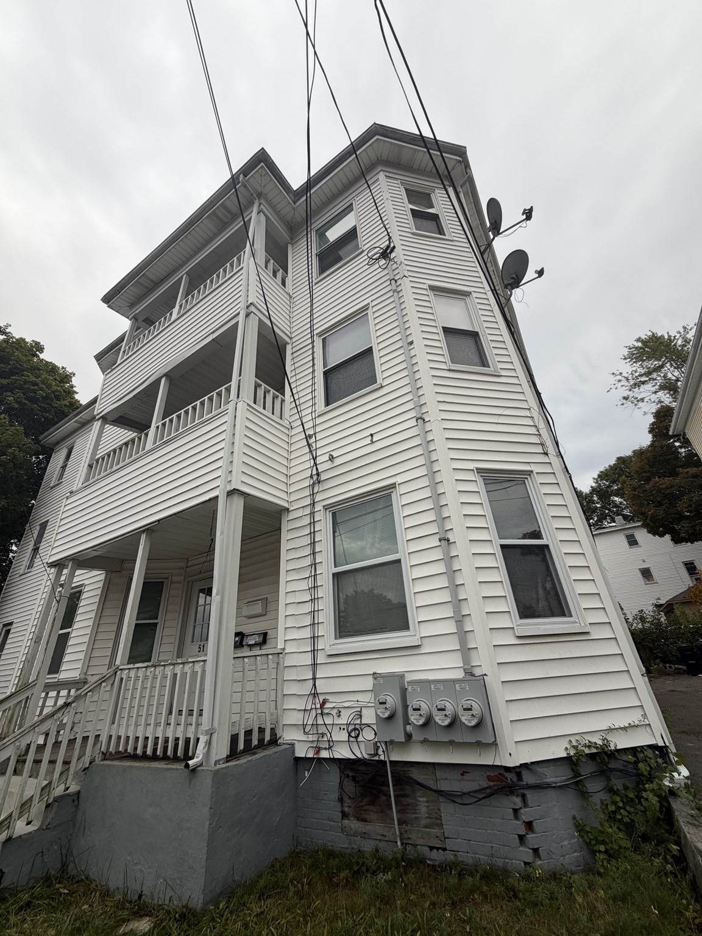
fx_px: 379
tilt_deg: +28.1
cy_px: 468
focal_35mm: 14
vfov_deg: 102.1
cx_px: 351
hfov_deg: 85.7
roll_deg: +3.8
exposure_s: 1/171
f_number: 2.2
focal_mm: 2.22
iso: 40
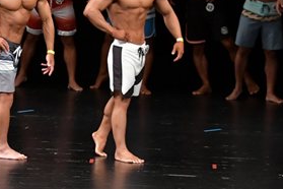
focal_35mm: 383
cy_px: 52
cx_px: -85
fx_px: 3011
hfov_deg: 5.4
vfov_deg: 3.6
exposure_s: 1/400
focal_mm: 92
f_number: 5.6
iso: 3200
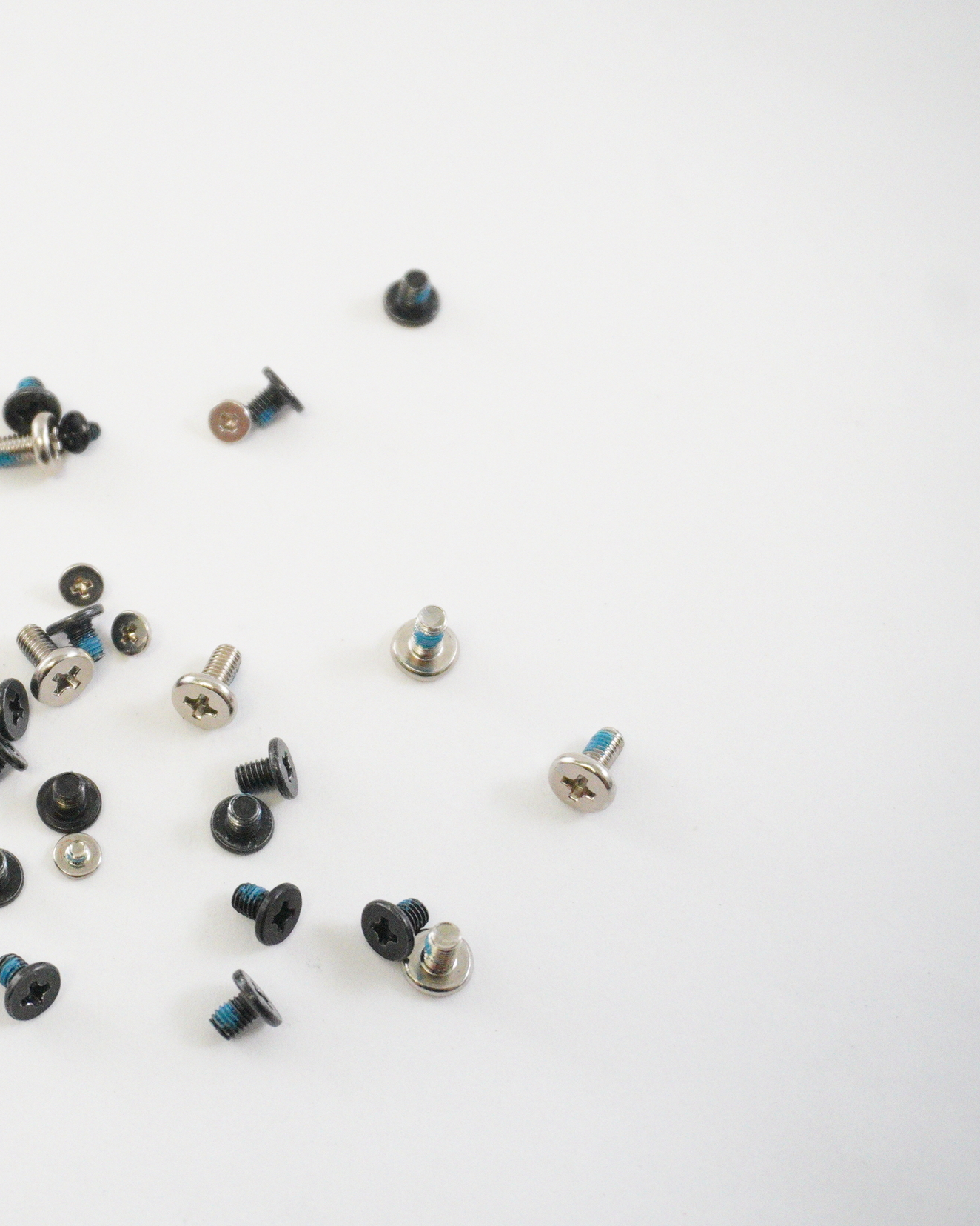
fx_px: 2465
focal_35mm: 68
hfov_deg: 21.9
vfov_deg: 27.9
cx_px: 91
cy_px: 614
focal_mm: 32
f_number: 5.6
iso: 6400
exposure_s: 1/320
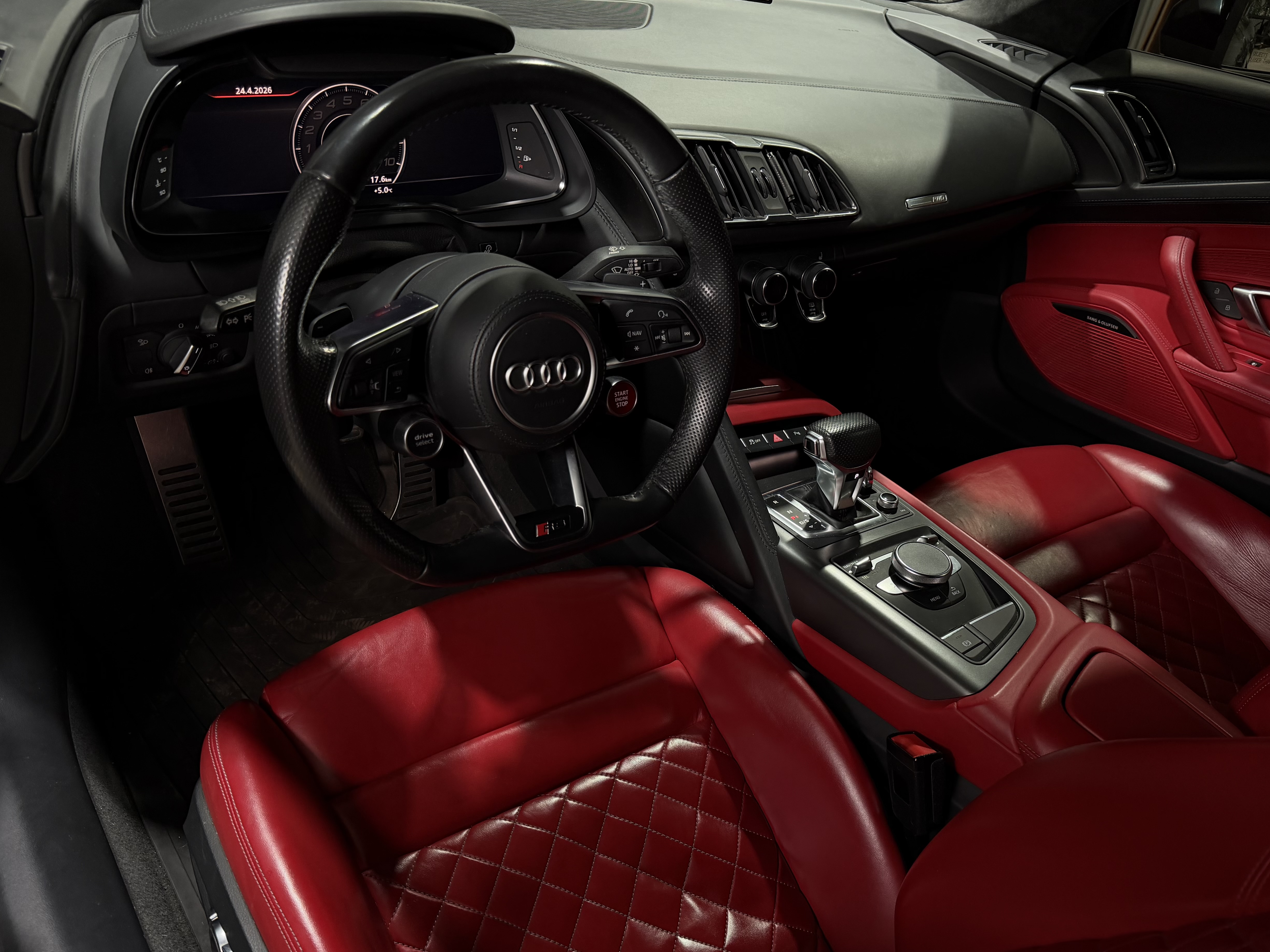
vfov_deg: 49.6
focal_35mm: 28
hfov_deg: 63.3
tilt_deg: -35.6
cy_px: 546
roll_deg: -9.1
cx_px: 695
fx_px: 1027
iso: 160
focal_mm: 6.76
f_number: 1.78
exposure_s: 1/60
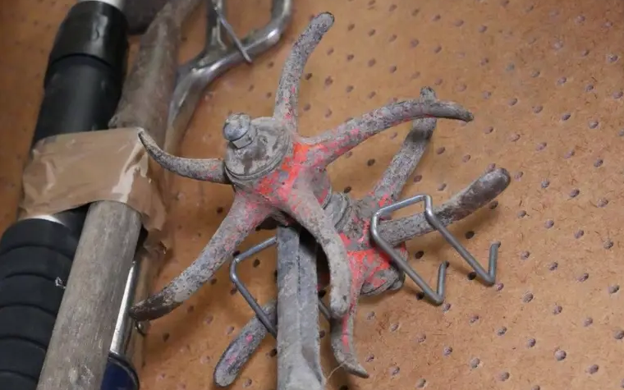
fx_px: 1701
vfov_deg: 13.0
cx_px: 314
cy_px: 359
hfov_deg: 20.8
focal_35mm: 100
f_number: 5.2
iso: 6400
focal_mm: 35
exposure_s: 1/320
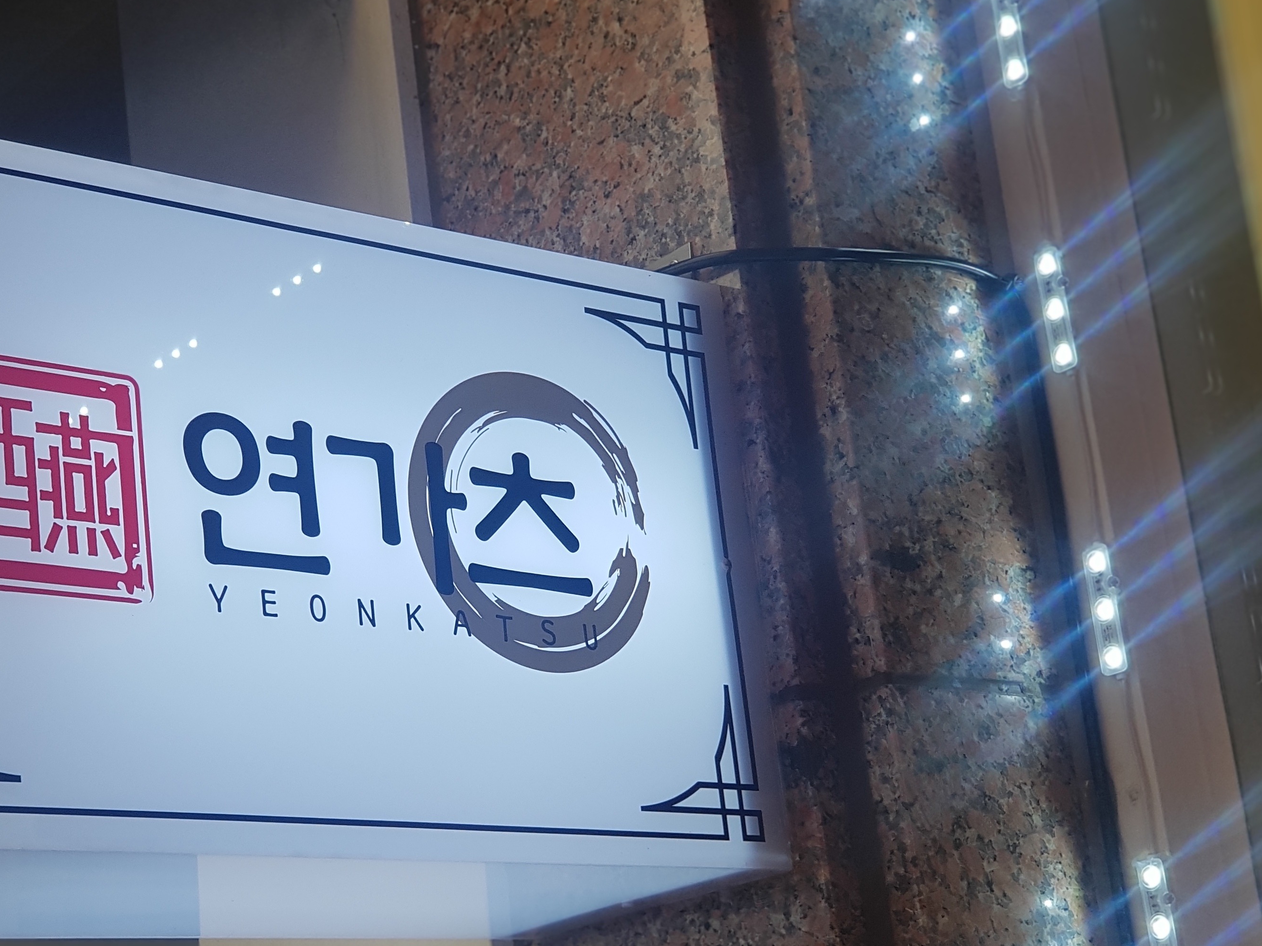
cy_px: 568
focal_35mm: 79
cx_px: 462
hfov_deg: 24.6
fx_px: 2880
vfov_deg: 18.6
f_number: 2.4
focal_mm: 6
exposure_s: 1/120
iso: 32
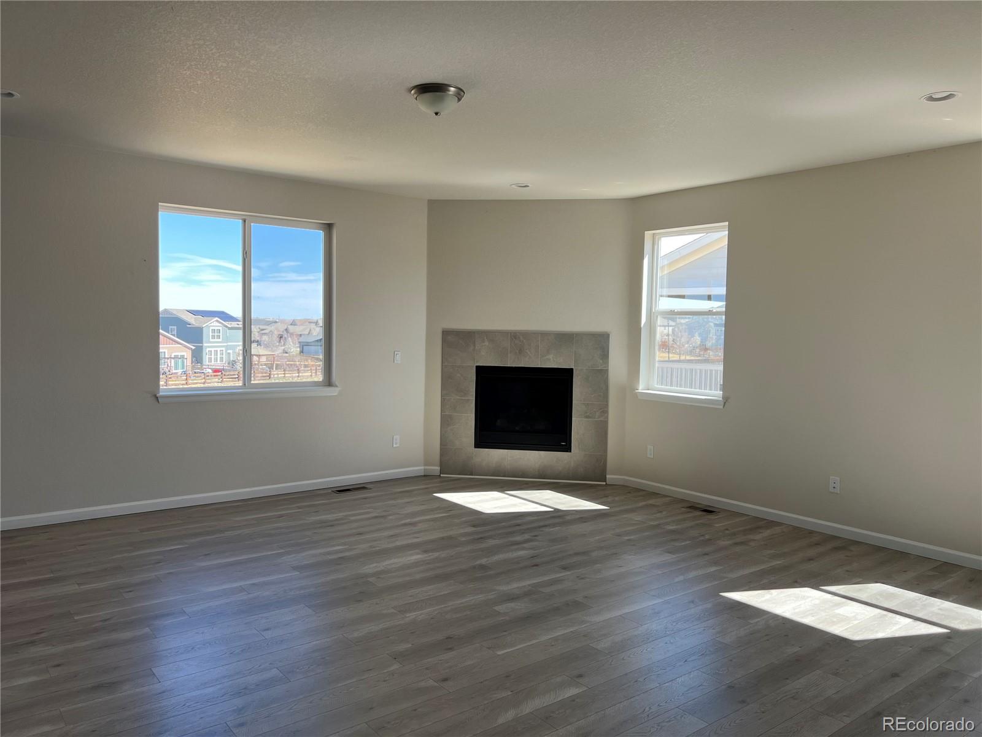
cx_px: 491
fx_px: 738
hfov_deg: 67.3
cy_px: 368
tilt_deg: -3.1
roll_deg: -1.6
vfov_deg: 53.1
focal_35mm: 26
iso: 50
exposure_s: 1/361
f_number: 1.5
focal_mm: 5.7
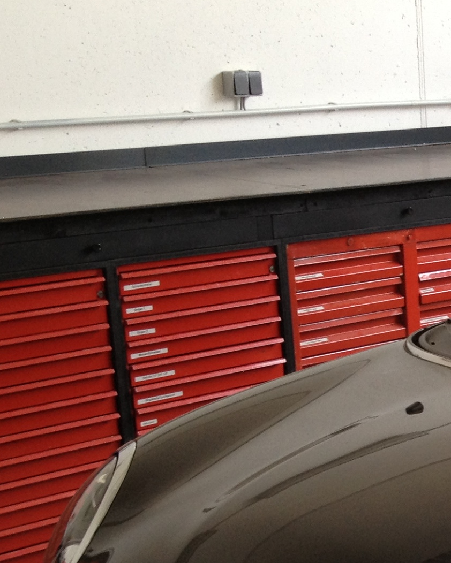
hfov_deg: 13.3
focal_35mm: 106
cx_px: 767
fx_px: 1768
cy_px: 606
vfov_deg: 17.5
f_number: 2.4
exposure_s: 1/24
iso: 50
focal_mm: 4.28
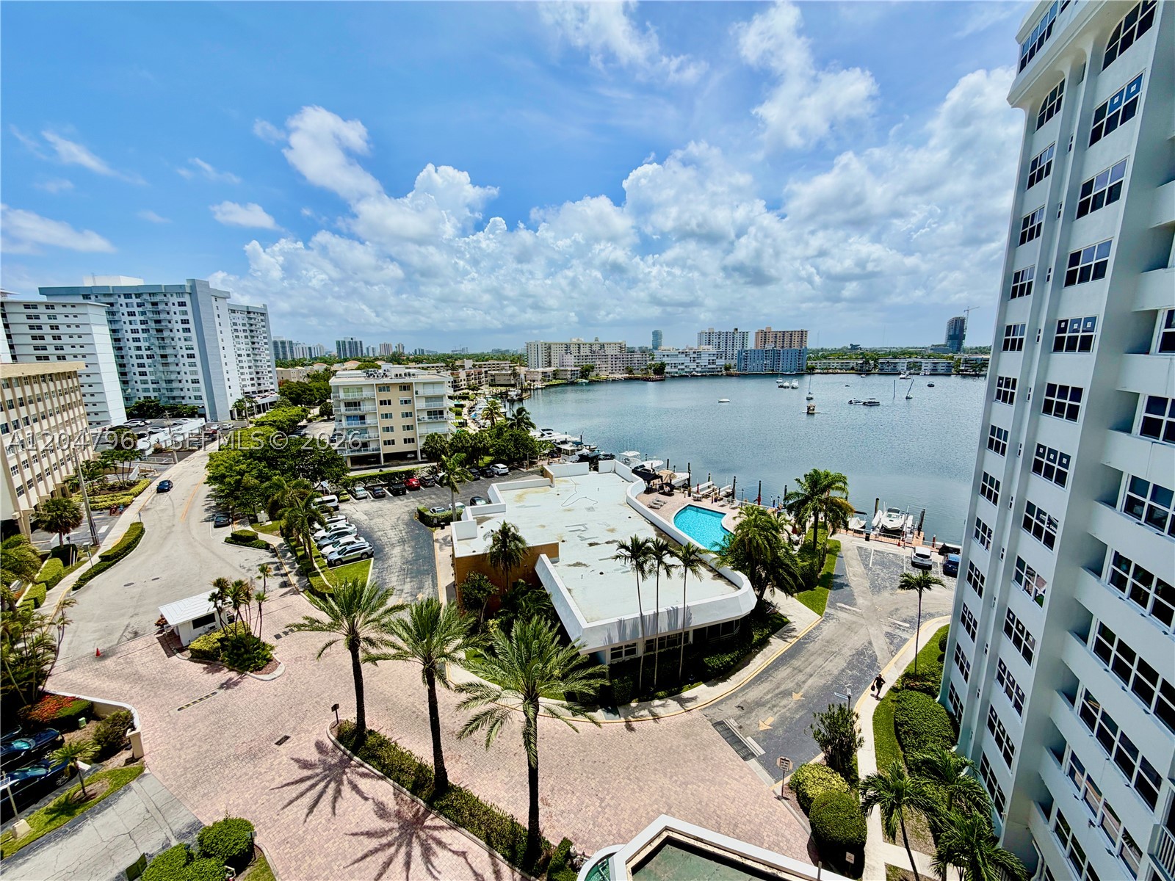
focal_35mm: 14
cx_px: 588
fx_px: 475
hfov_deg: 102.1
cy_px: 440
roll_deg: +1.1
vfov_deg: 85.7
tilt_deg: -10.2
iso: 20
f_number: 2.2
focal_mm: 2.22
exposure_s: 1/1431
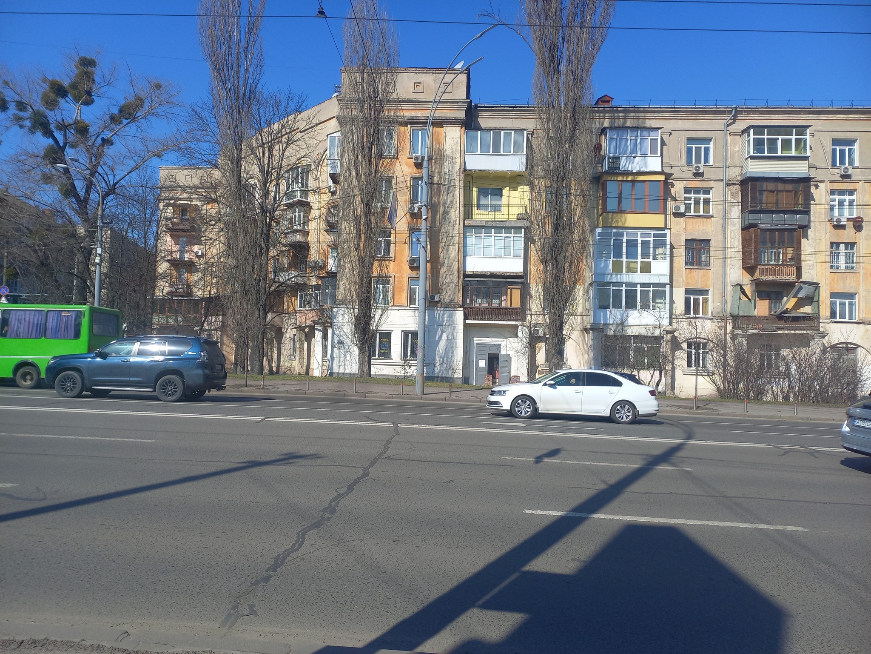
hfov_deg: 69.4
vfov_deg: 54.9
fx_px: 629
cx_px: 436
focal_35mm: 25
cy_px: 327
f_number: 1.8
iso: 50
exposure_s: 1/1404
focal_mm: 4.65
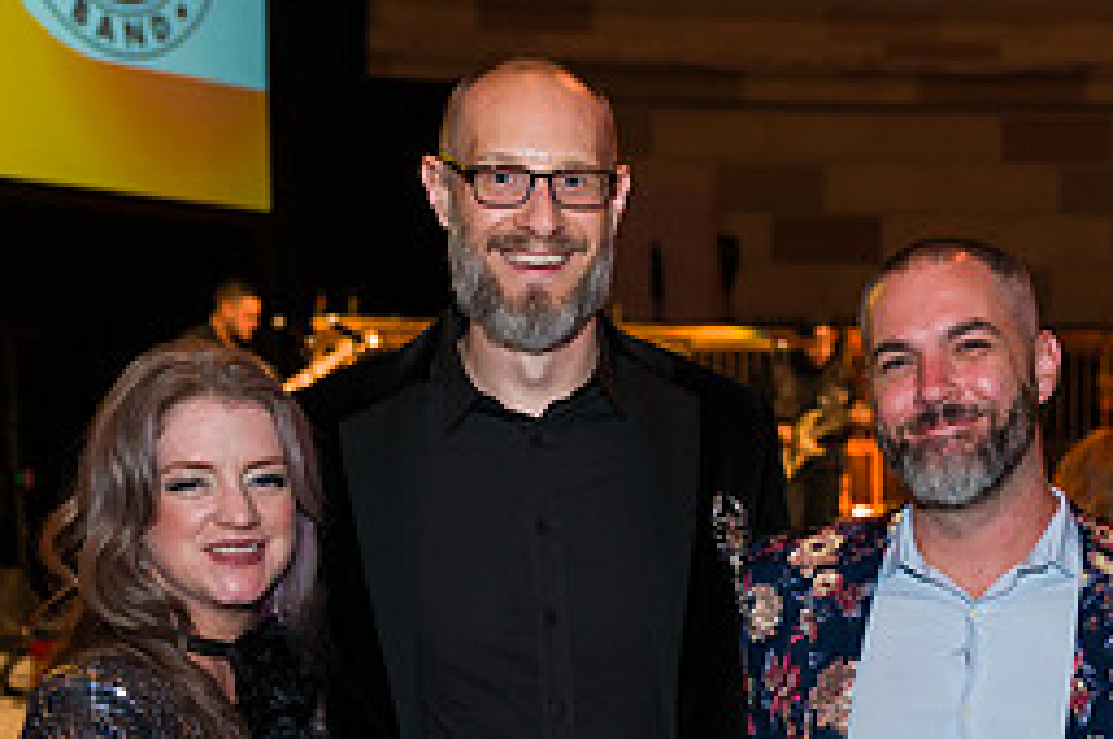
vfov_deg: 17.3
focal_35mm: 77
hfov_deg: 26.1
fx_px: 2378
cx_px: 796
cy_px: 704
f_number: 4
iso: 1600
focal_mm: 34
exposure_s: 1/200
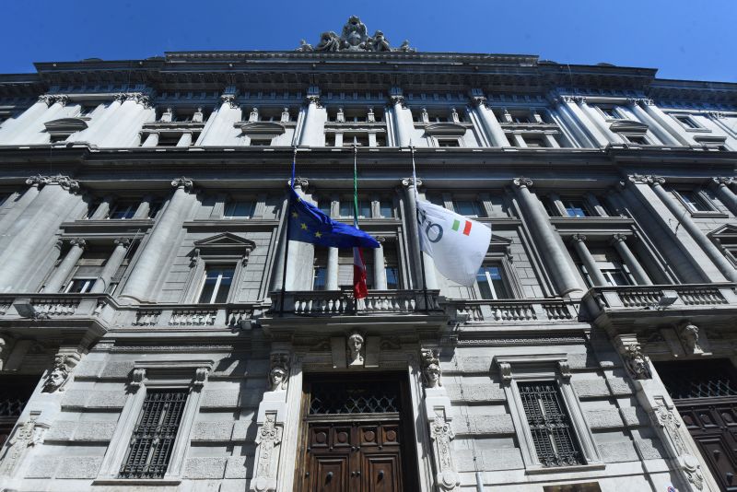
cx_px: 368
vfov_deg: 73.8
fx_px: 328
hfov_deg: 96.7
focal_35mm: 16
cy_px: 246
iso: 400
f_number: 11
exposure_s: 1/800
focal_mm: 16
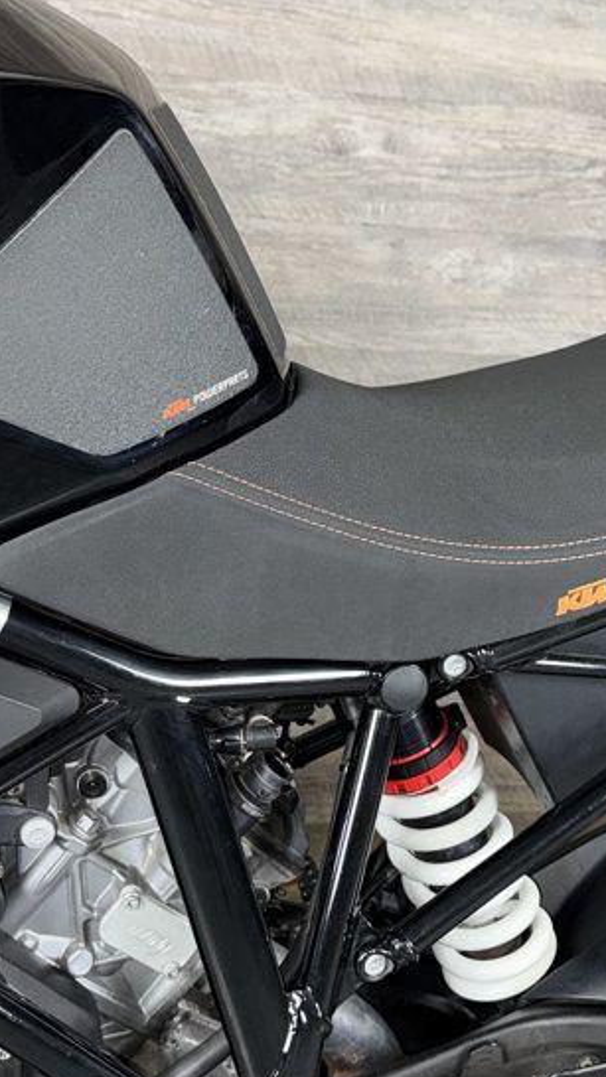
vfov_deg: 42.0
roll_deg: -1.0
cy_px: 596
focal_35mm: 49
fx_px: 1400
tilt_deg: -7.2
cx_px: 405
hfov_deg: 24.3
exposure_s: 1/17
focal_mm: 6.76
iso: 64
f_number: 1.78
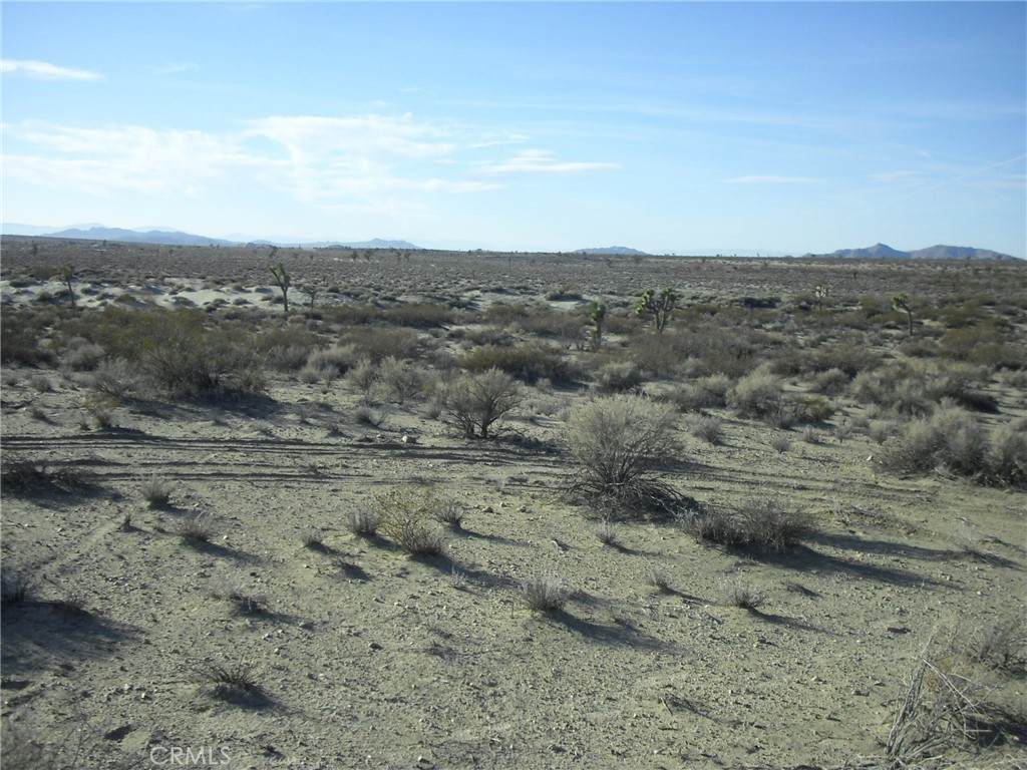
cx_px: 514
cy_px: 385
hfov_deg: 49.0
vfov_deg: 37.7
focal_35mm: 38
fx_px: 1127
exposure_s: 1/200
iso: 100
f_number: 8
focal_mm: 6.2
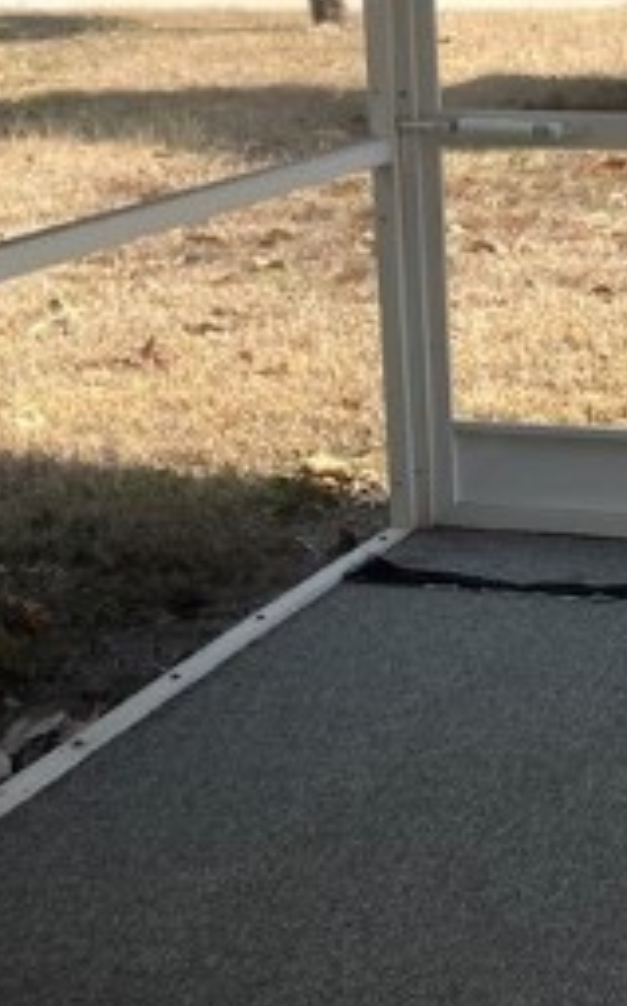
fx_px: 2273
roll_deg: +2.1
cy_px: 655
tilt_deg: -19.2
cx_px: 698
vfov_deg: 24.8
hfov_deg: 15.3
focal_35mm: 83
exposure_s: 1/1056
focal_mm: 5.1
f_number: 1.6
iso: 50
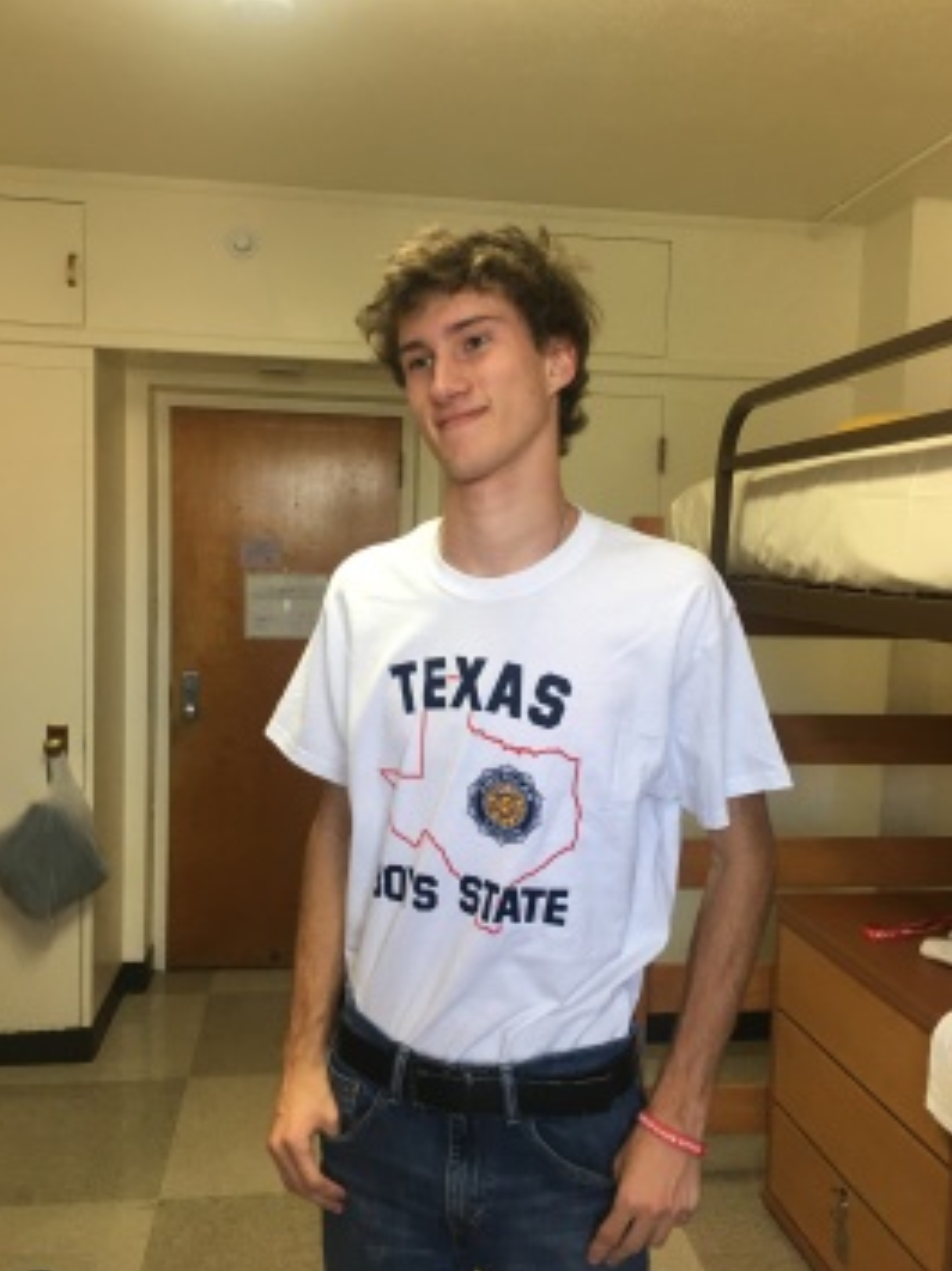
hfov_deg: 46.7
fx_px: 1101
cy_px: 628
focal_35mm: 30
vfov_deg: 60.0
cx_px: 471
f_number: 2.2
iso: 40
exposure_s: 1/30
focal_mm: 4.15
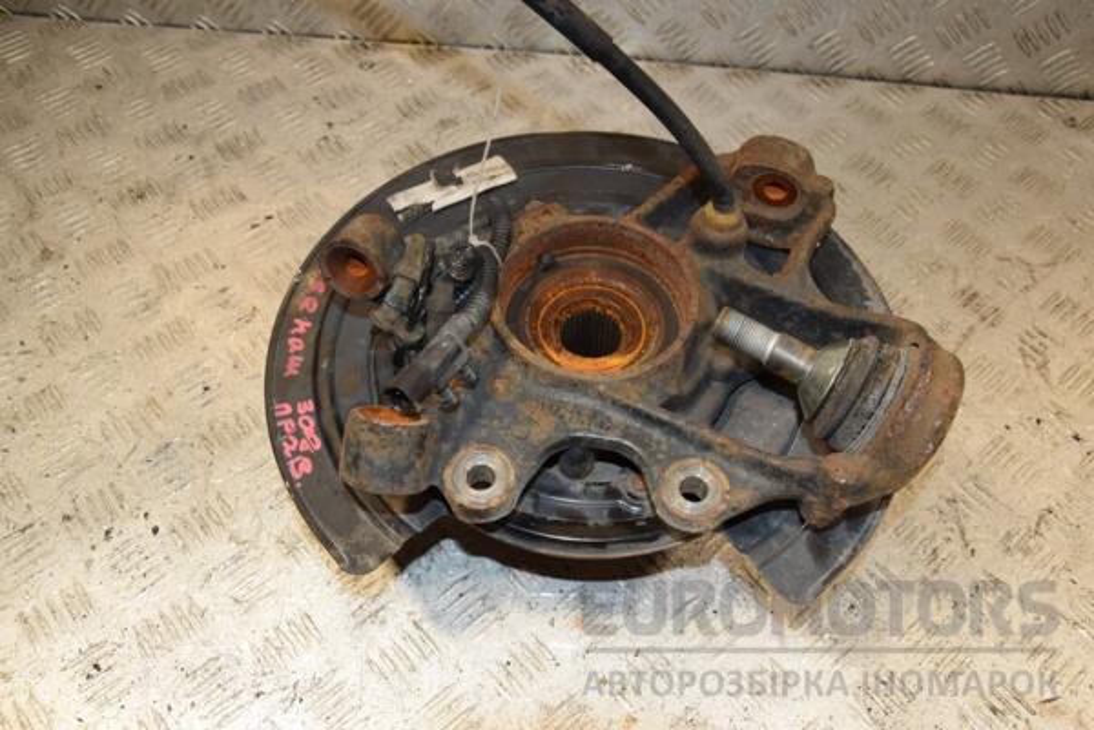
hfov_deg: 57.2
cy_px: 365
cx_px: 547
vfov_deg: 40.0
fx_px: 1003
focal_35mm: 33
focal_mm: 22
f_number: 6.3
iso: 800
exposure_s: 1/200
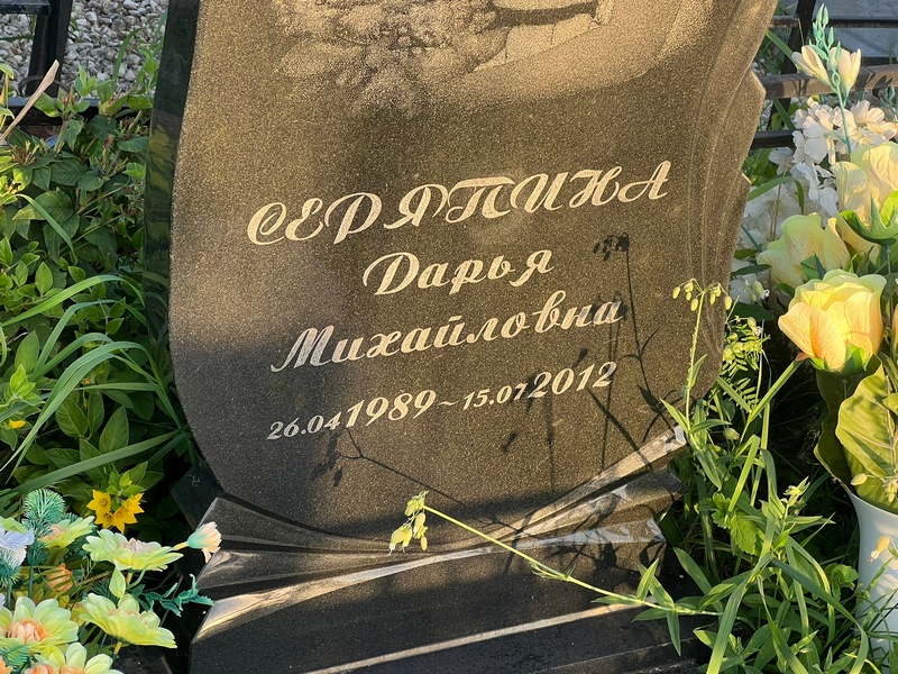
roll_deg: -7.9
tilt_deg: -25.0
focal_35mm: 77
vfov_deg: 19.1
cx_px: 449
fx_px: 1998
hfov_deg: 25.3
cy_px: 337
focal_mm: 9
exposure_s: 1/99
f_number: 2.8
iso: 50
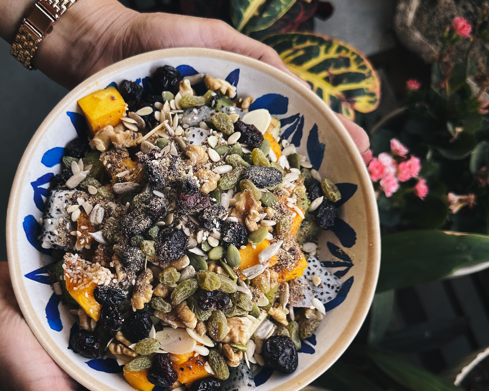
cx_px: 240
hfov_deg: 55.7
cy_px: 247
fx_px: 463
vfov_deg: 45.4
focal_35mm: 32
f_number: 1.78
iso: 80
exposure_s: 1/435
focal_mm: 6.86
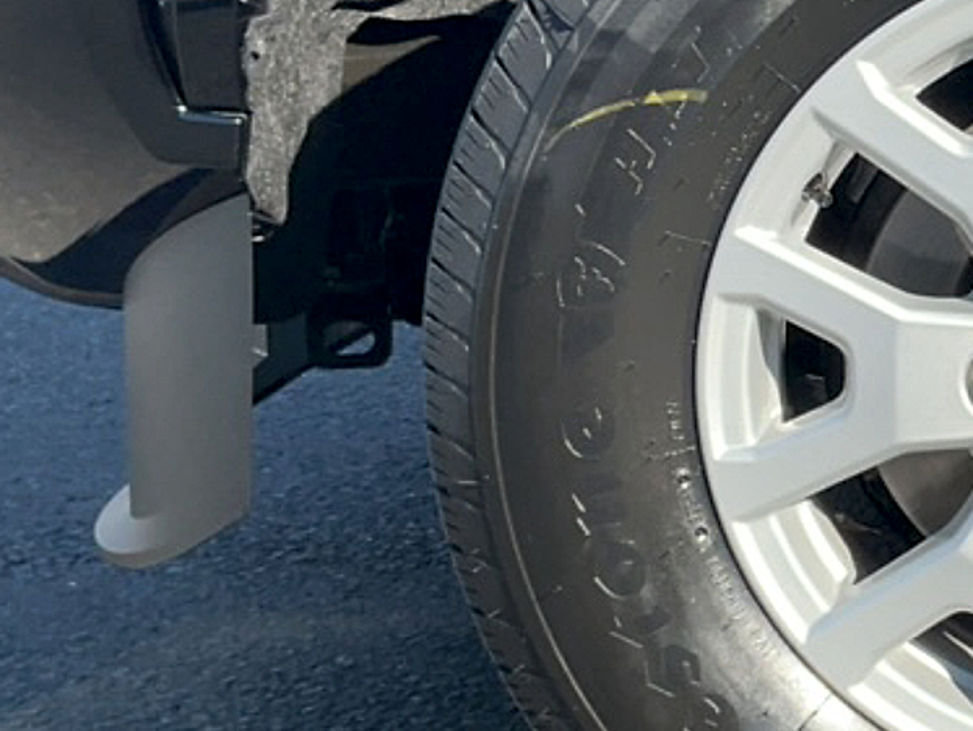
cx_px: 1134
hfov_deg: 23.4
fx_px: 2166
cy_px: 272
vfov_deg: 19.1
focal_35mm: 77
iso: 25
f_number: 1.8
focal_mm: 3
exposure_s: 1/816
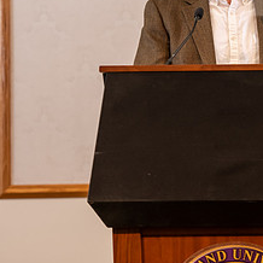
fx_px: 2140
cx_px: 212
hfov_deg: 7.0
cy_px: 61
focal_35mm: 249
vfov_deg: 7.0
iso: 1250
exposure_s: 1/200
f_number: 3.5
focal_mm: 110
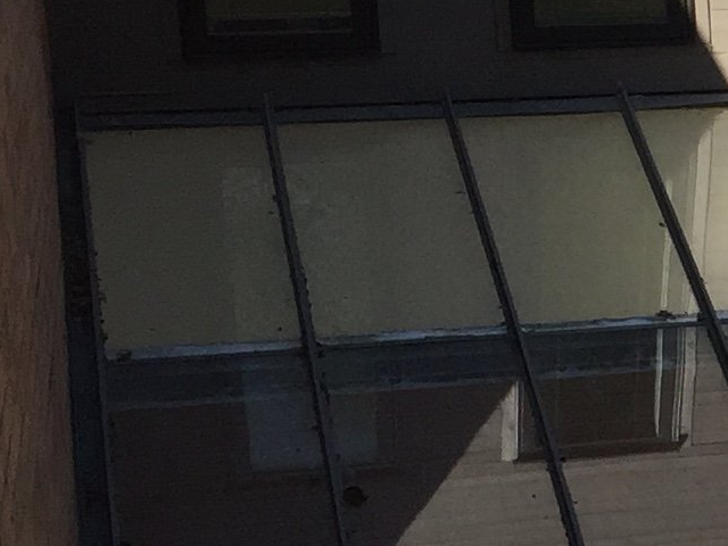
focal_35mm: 148
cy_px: 602
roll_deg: -1.1
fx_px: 3113
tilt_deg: -12.6
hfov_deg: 11.8
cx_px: 1490
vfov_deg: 9.9
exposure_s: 1/1130
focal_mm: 4.15
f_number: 2.2
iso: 32
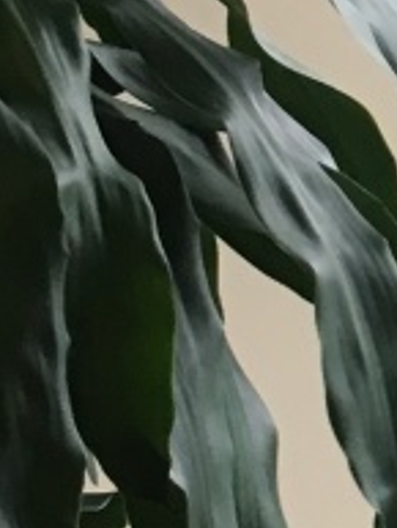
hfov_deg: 6.6
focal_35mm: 205
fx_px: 3131
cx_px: 1196
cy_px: 226
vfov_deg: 9.6
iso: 40
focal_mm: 4.15
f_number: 2.2
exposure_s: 1/30
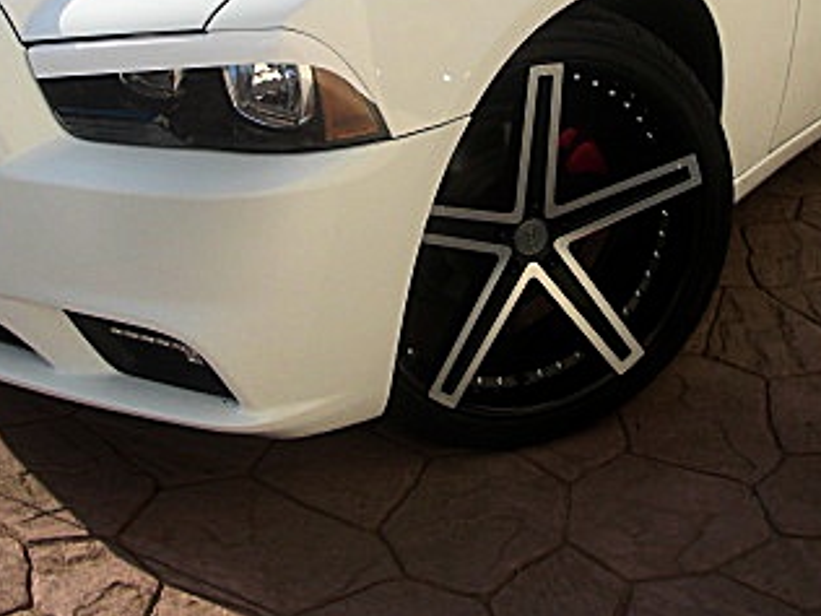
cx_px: 429
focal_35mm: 73
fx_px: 1731
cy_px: 42
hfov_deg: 26.7
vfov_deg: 19.7
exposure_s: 1/800
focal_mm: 6.3
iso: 50
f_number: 2.8
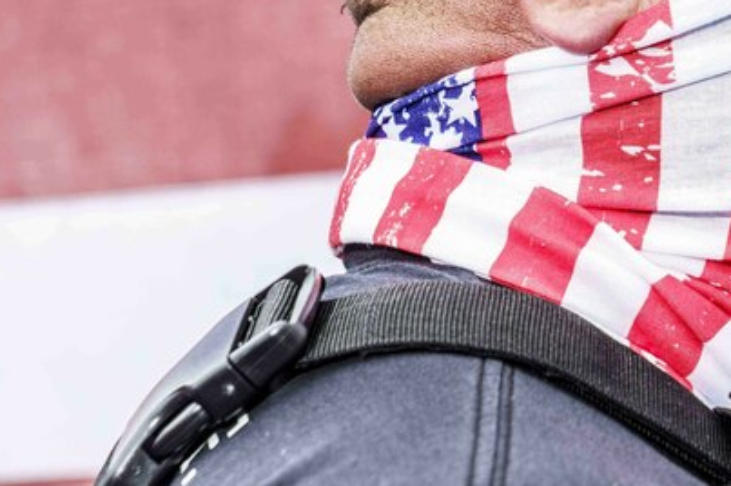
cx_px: 793
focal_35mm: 153
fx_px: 3104
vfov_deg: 8.9
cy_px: -80
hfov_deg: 13.2
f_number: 8
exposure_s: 1/250
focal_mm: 65
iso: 200
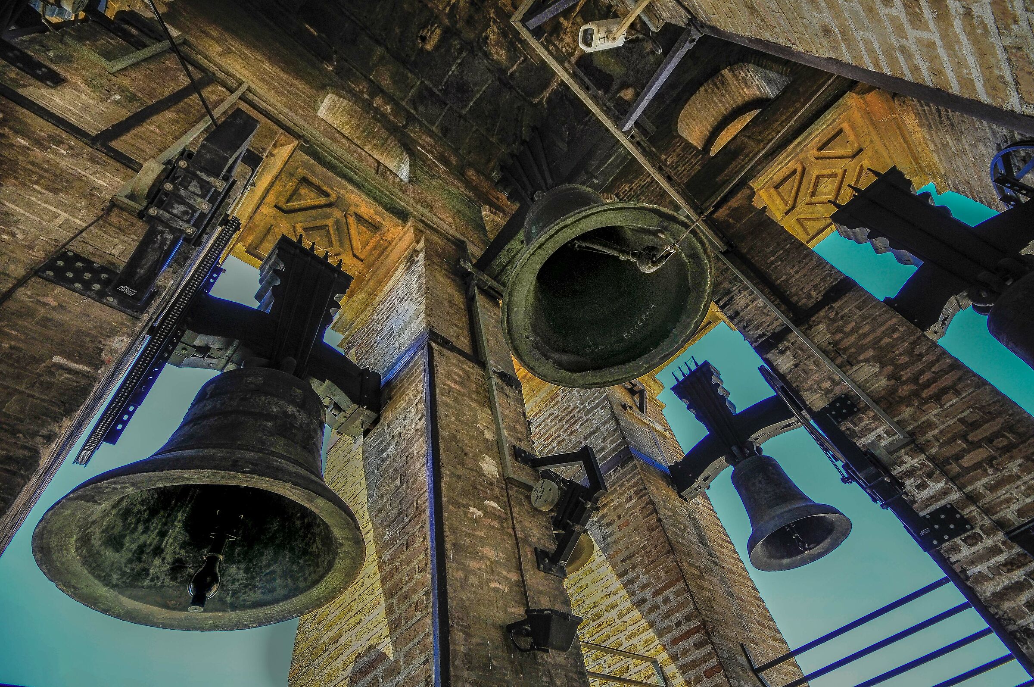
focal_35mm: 18
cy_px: 344
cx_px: 517
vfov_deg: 67.2
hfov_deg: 90.1
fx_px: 516
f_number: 8
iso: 400
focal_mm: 12
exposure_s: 1/125
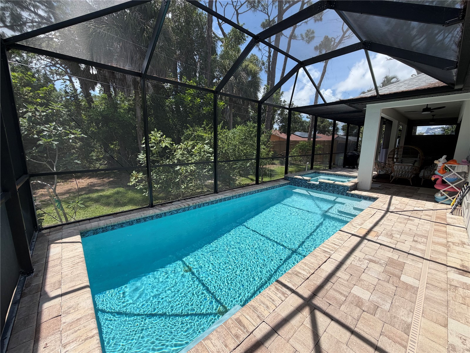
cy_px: 176
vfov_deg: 85.7
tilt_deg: -9.8
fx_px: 190
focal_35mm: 14
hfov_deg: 102.1
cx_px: 235
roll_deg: +0.0
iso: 40
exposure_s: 1/770
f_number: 2.2
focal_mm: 2.22
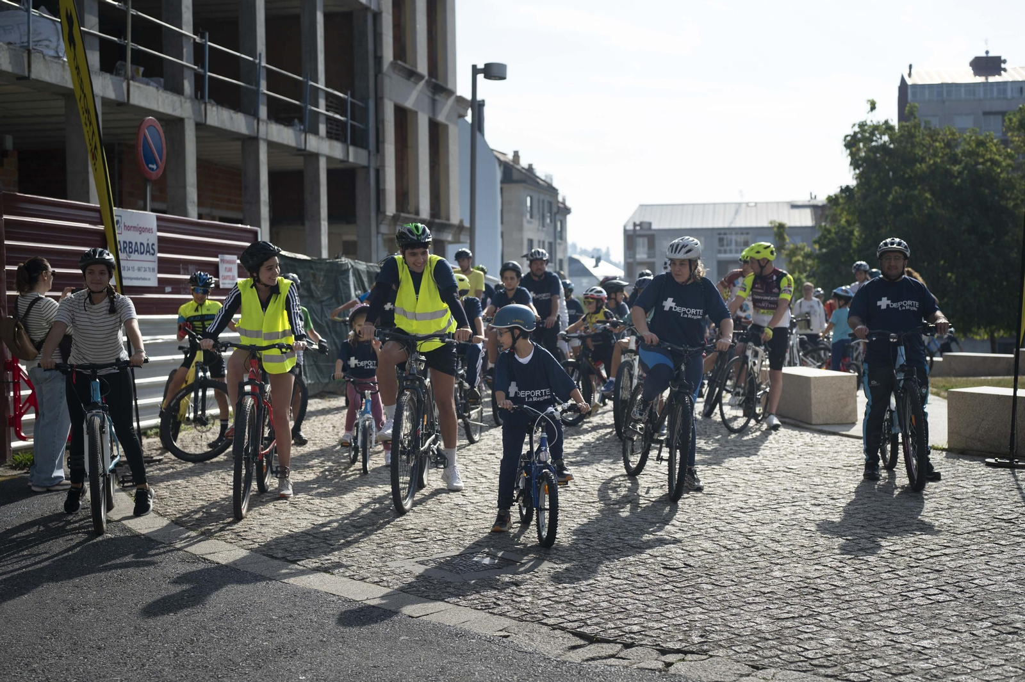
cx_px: 512
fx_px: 1423
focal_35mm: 50
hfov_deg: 39.6
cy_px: 341
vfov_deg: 27.0
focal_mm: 50
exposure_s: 1/1600
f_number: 3.5
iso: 100
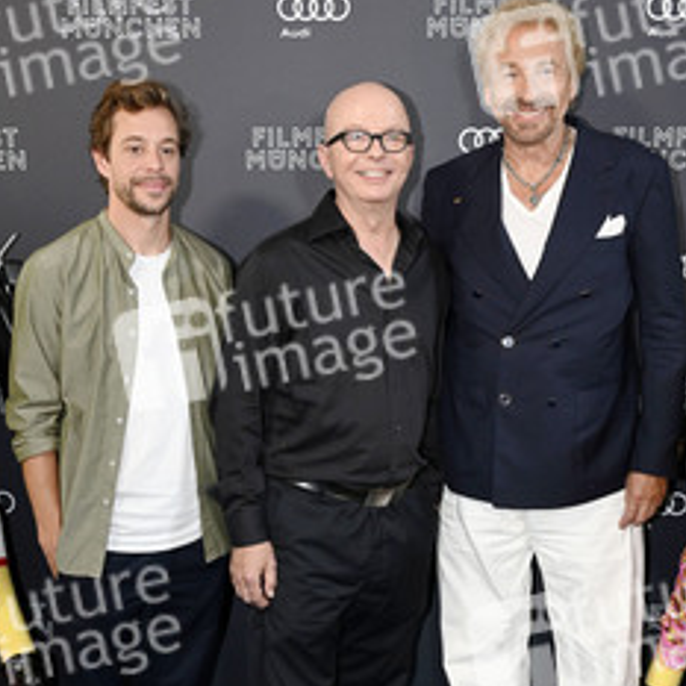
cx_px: 350
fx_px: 1211
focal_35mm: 54
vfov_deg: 31.2
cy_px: 489
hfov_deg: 31.6
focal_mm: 37
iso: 1600
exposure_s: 1/160
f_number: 6.3
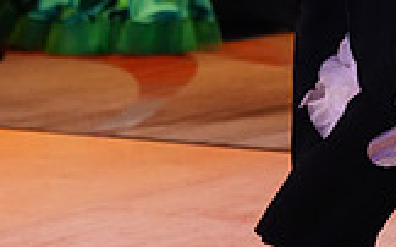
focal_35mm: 307
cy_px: -120
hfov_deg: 6.8
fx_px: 3311
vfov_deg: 4.2
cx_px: 444
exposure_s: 1/400
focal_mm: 84
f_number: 2.8
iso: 5000
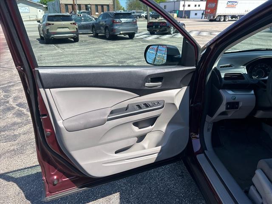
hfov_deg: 67.3
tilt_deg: -23.0
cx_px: 136
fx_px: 204
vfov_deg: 53.1
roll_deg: +1.7
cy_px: 102
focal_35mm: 26
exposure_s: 1/2299
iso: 50
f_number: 1.5
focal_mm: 5.7
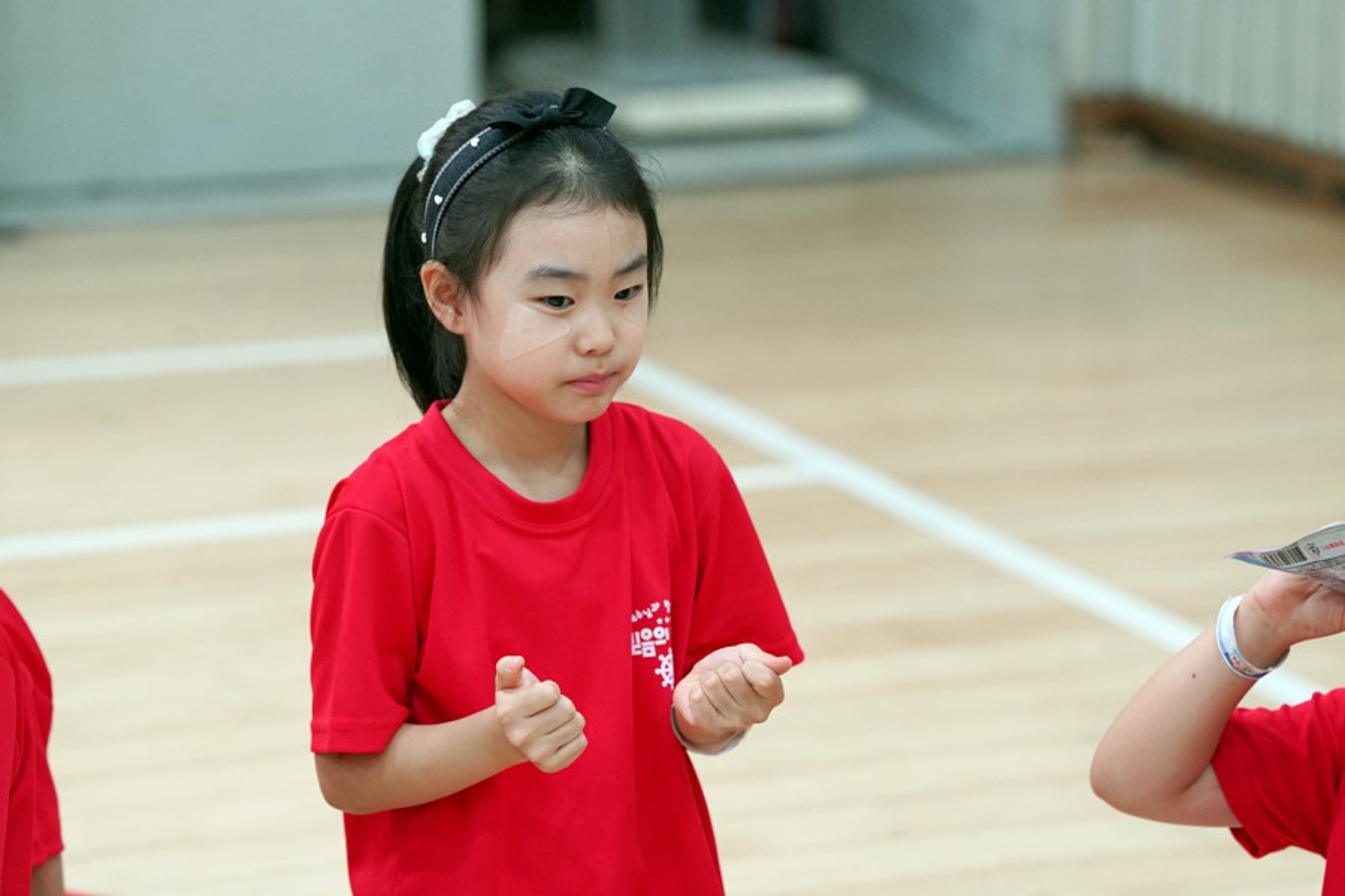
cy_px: 448
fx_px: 5678
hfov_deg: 13.5
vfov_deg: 9.0
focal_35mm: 152
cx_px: 672
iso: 2000
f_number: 4
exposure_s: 1/160
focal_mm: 152
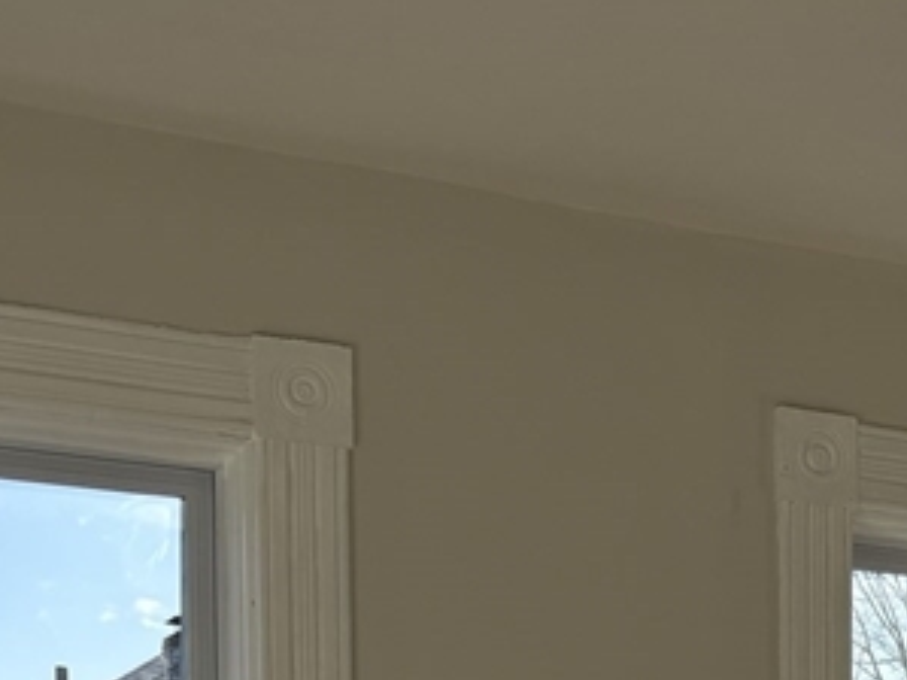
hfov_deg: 21.4
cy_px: 1102
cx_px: 855
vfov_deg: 15.0
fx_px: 2331
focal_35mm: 89
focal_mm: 5.96
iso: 50
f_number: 1.6
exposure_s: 1/997
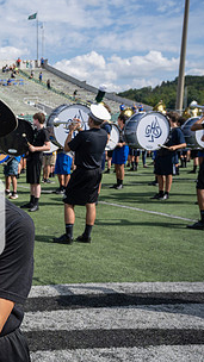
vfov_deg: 42.5
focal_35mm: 48
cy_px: 229
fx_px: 462
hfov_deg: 21.6
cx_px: -85
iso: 200
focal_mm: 24
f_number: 5
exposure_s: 1/1600
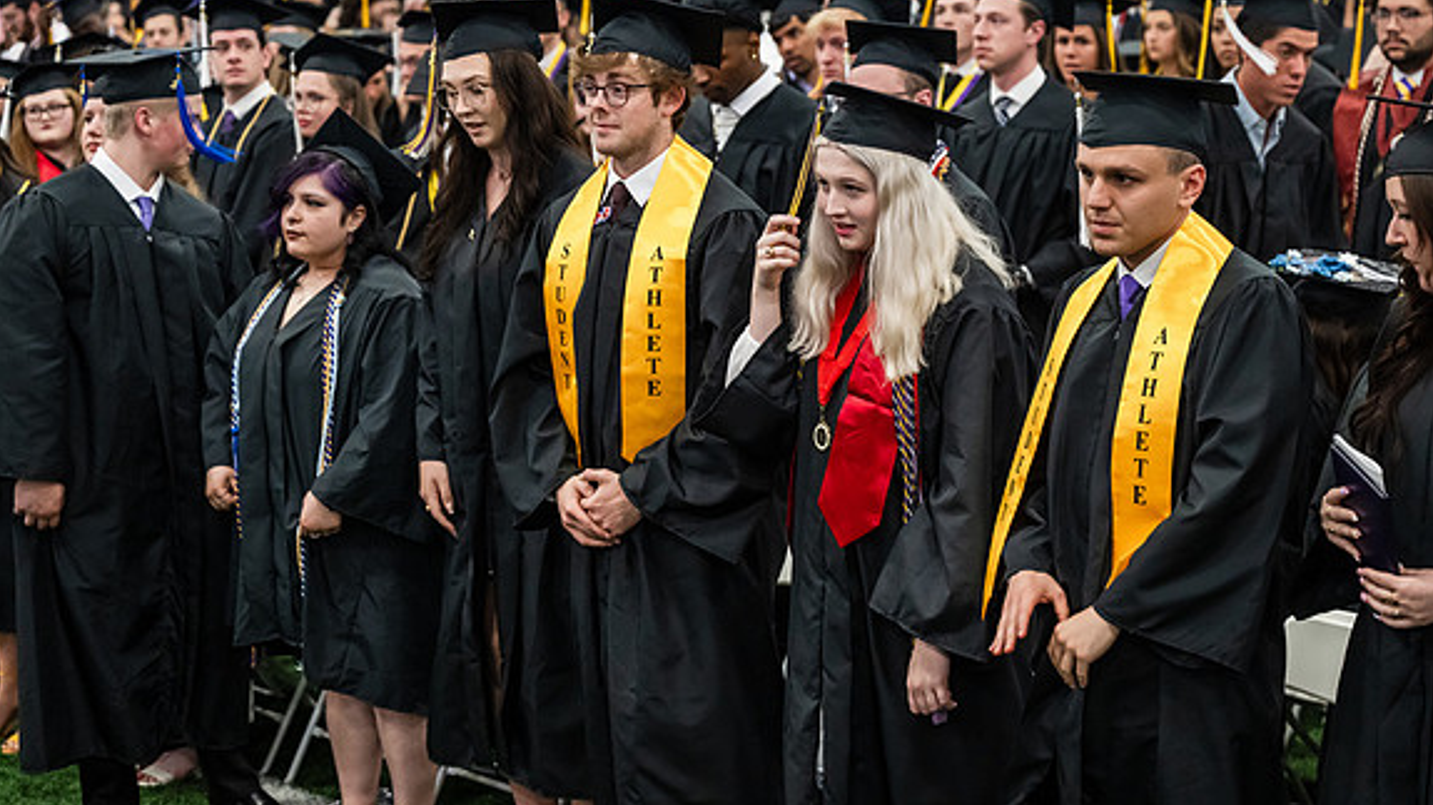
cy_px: 350
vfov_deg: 16.3
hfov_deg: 28.6
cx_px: 713
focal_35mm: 74
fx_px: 2811
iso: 4000
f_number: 3.5
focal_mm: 70
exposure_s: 1/200
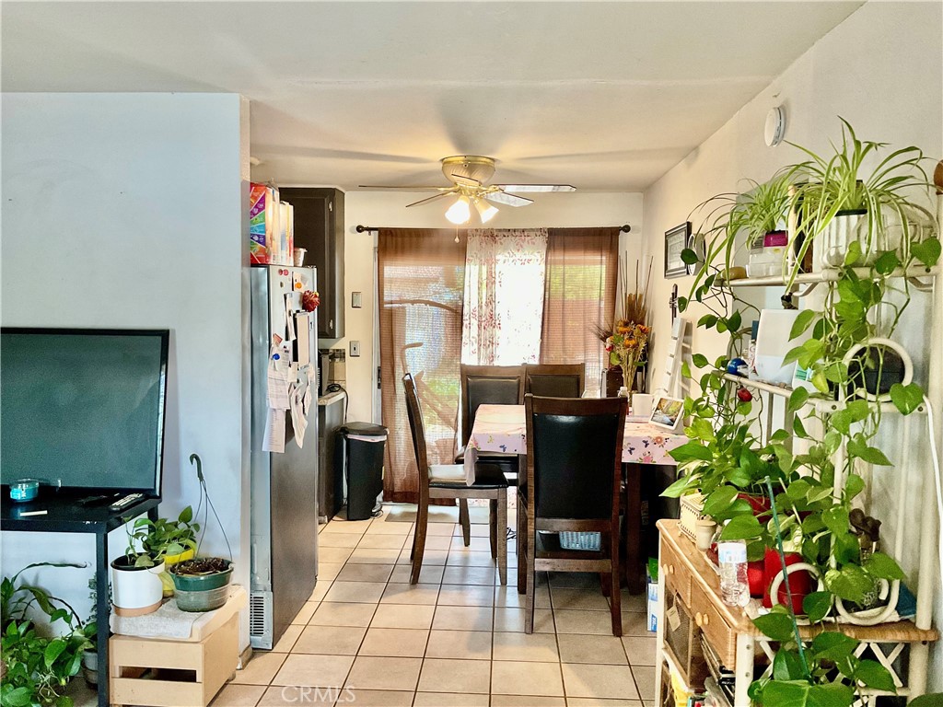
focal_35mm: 29
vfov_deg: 48.2
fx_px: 790
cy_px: 354
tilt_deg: -3.8
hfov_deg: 61.7
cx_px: 472
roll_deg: -0.8
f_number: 1.8
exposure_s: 1/60
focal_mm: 3
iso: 125
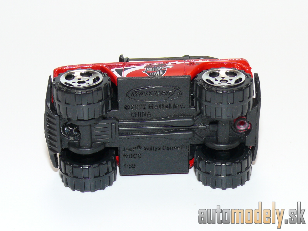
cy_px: 116
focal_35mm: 103
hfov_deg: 19.1
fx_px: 916
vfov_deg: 14.4
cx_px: 154
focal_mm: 13.4
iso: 100
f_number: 4
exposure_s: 1/30
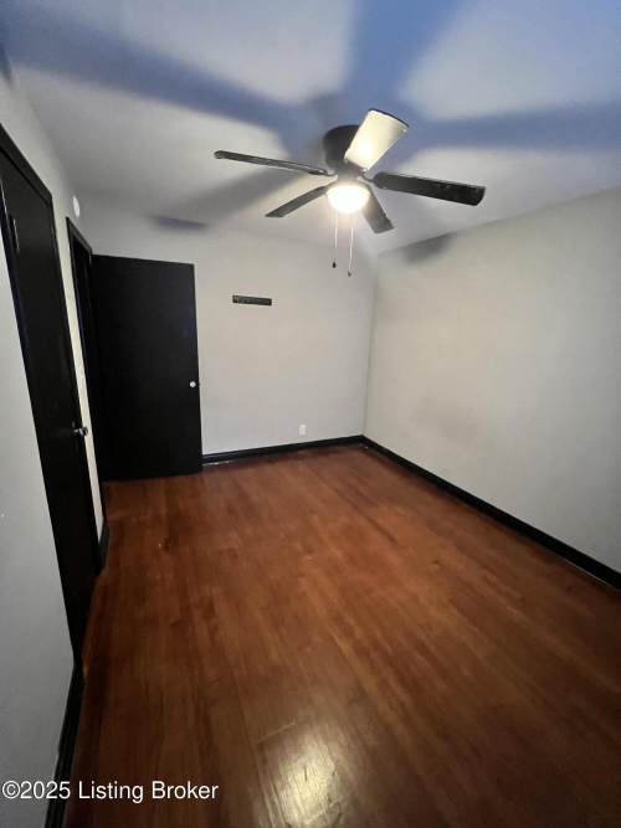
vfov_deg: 106.2
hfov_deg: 89.9
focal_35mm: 13
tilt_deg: -15.5
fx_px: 311
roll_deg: -2.9
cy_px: 414
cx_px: 310
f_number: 1.8
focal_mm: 1.57
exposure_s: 1/40
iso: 1000
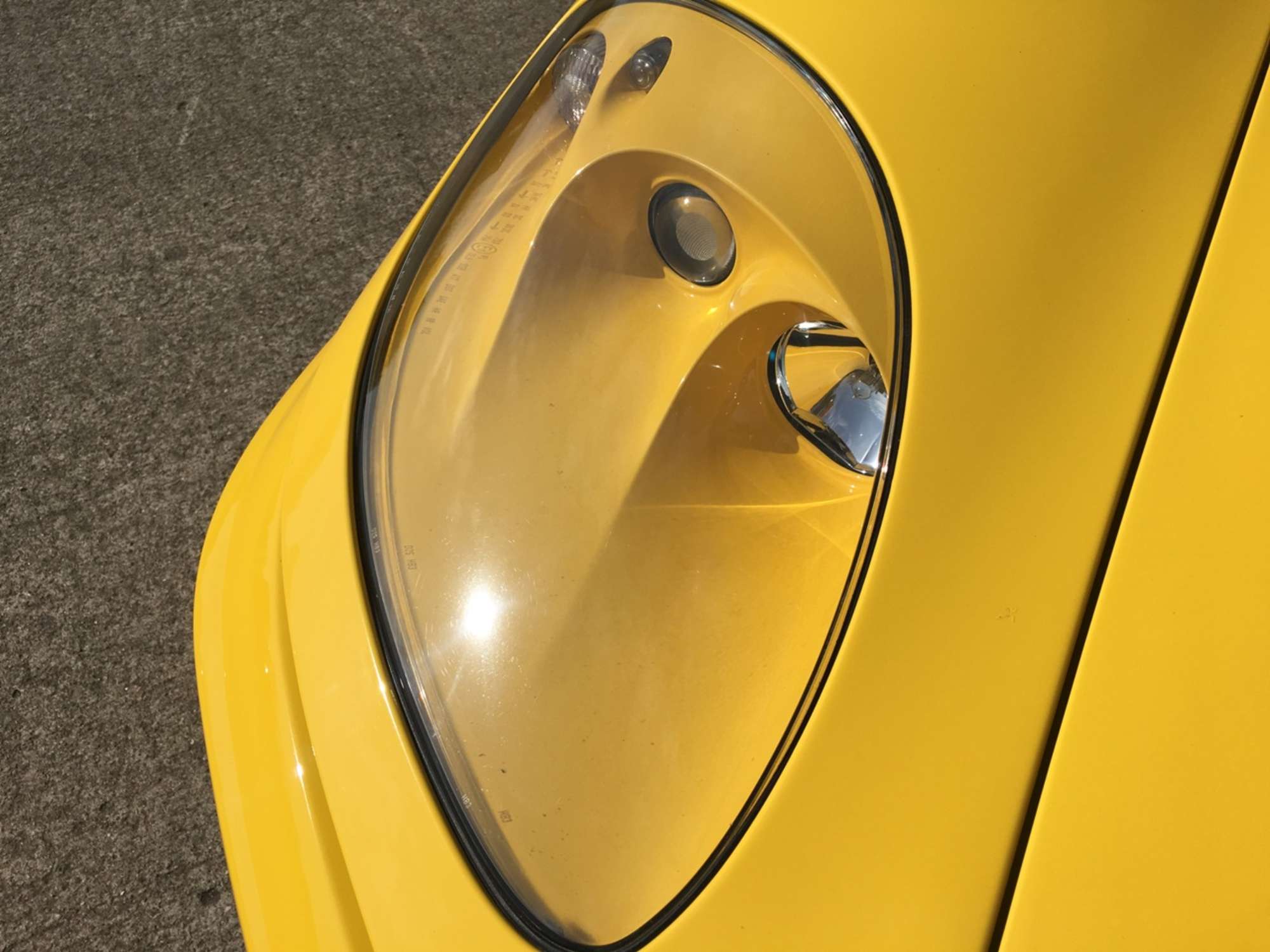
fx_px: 1064
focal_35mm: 29
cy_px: 476
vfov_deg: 48.2
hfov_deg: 61.7
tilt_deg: -47.3
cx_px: 635
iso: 25
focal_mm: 4.15
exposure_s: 1/4049
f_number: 2.2
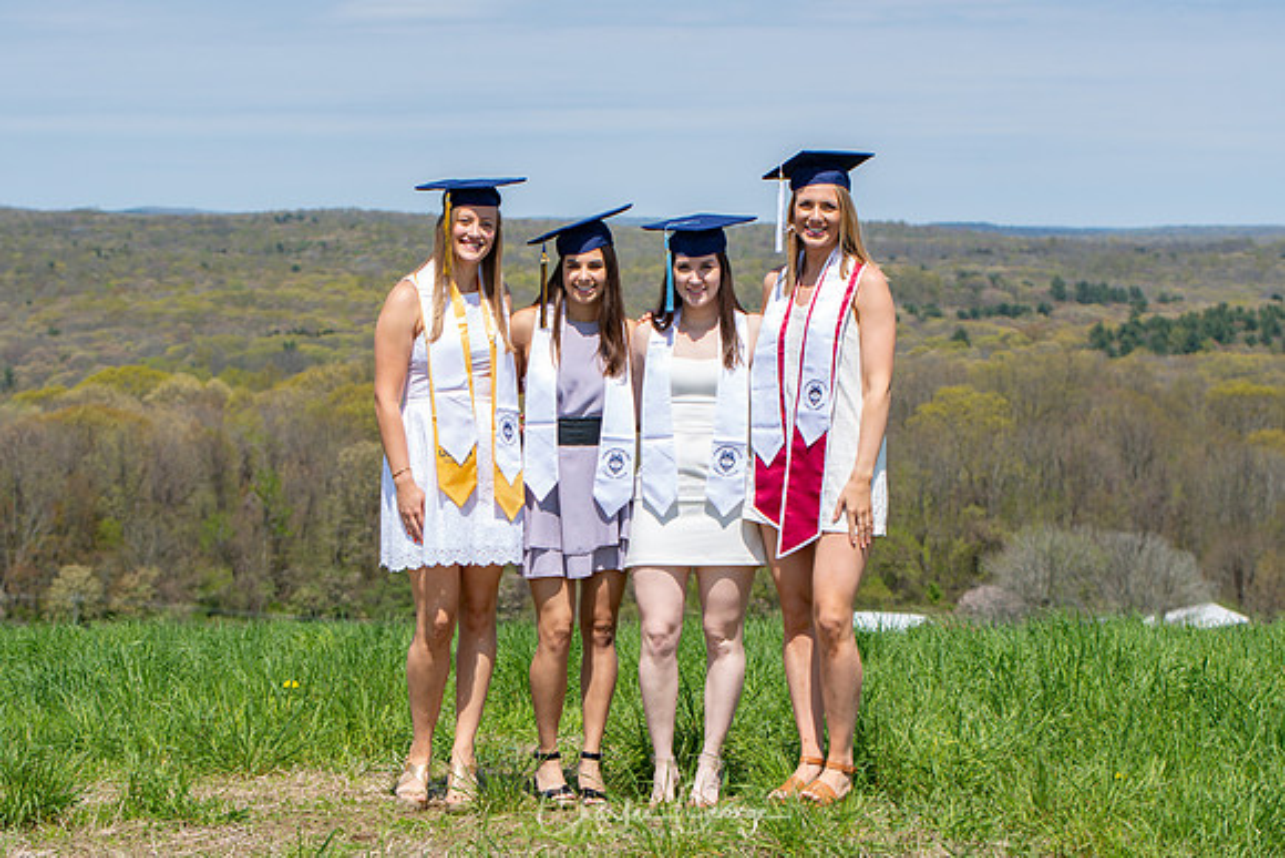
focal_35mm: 105
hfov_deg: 19.5
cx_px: 642
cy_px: 429
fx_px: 3749
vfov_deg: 13.0
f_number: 5
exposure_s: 1/500
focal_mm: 70
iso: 100
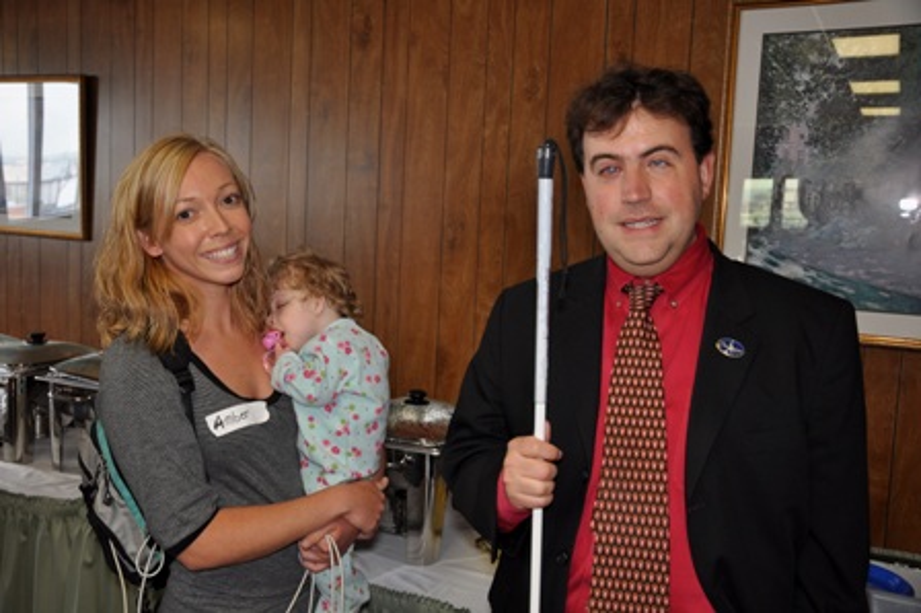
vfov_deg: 36.8
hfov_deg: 53.2
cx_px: 460
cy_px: 306
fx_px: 920
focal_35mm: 36
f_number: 3.8
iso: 400
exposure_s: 1/60
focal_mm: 24
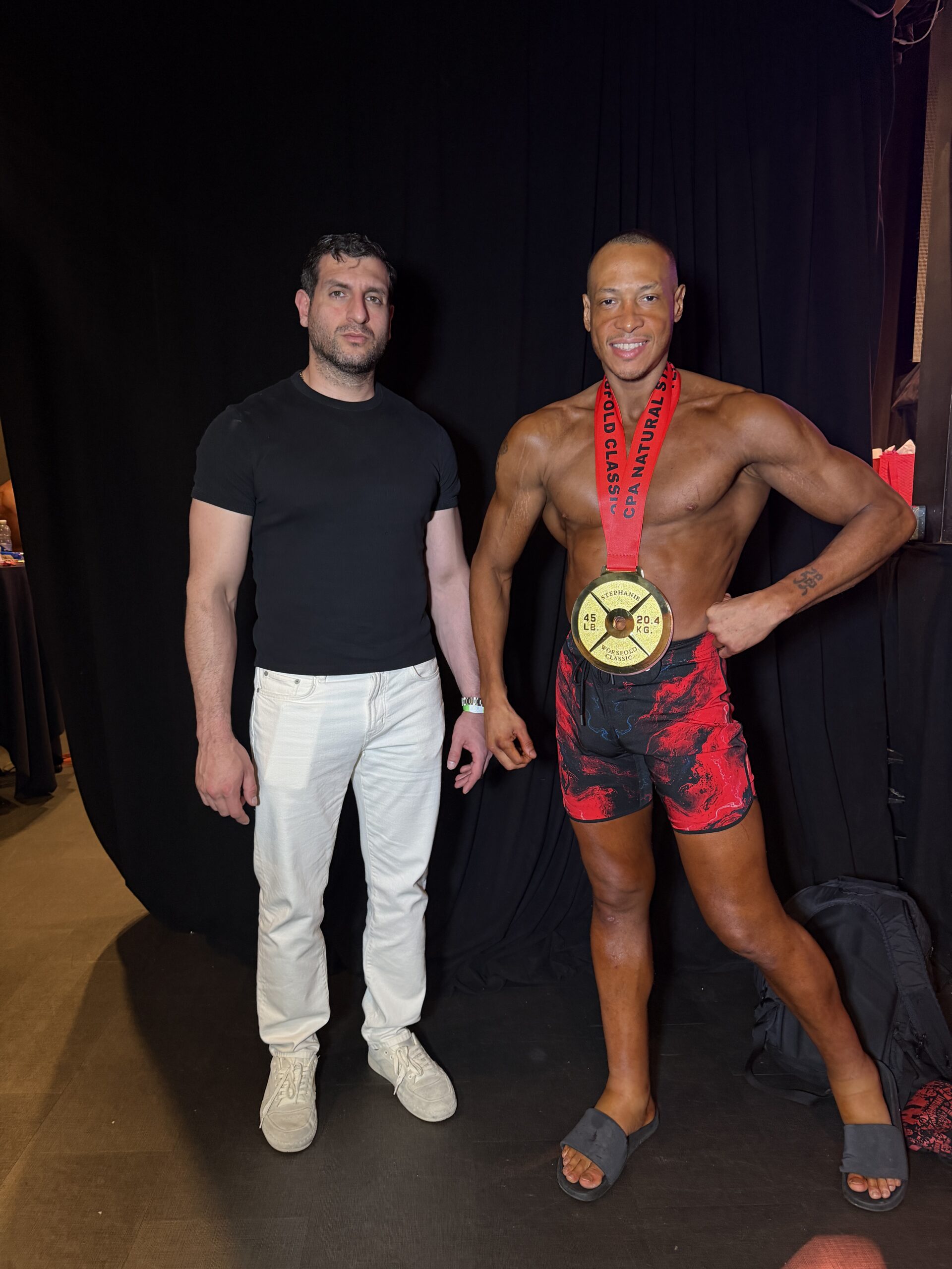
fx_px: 880
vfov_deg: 71.6
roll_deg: +0.8
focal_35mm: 24
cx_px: 476
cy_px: 634
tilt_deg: -8.2
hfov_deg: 56.8
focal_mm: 6.76
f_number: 1.78
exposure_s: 1/60
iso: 400
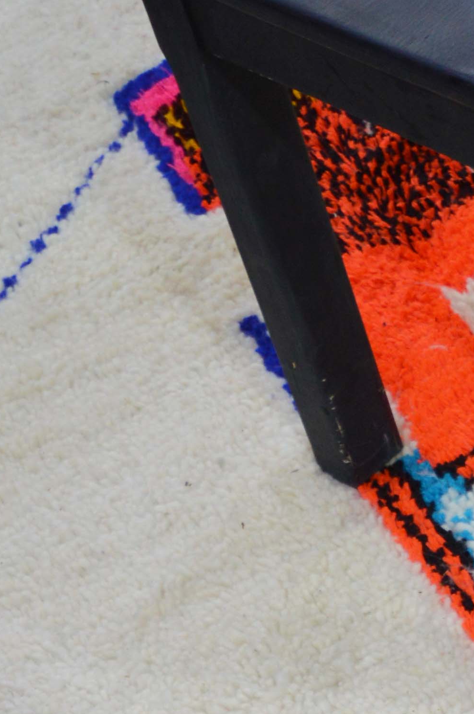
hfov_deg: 10.7
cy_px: 1086
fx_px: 2394
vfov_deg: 15.5
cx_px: 815
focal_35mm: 121
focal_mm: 20
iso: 400
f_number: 3.8
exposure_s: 1/40
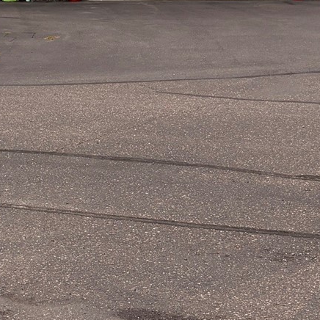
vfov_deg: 15.7
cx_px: 95
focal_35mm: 108
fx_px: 1130
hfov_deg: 16.1
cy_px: -29
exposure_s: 1/1311
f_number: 1.6
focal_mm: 5.96
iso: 50
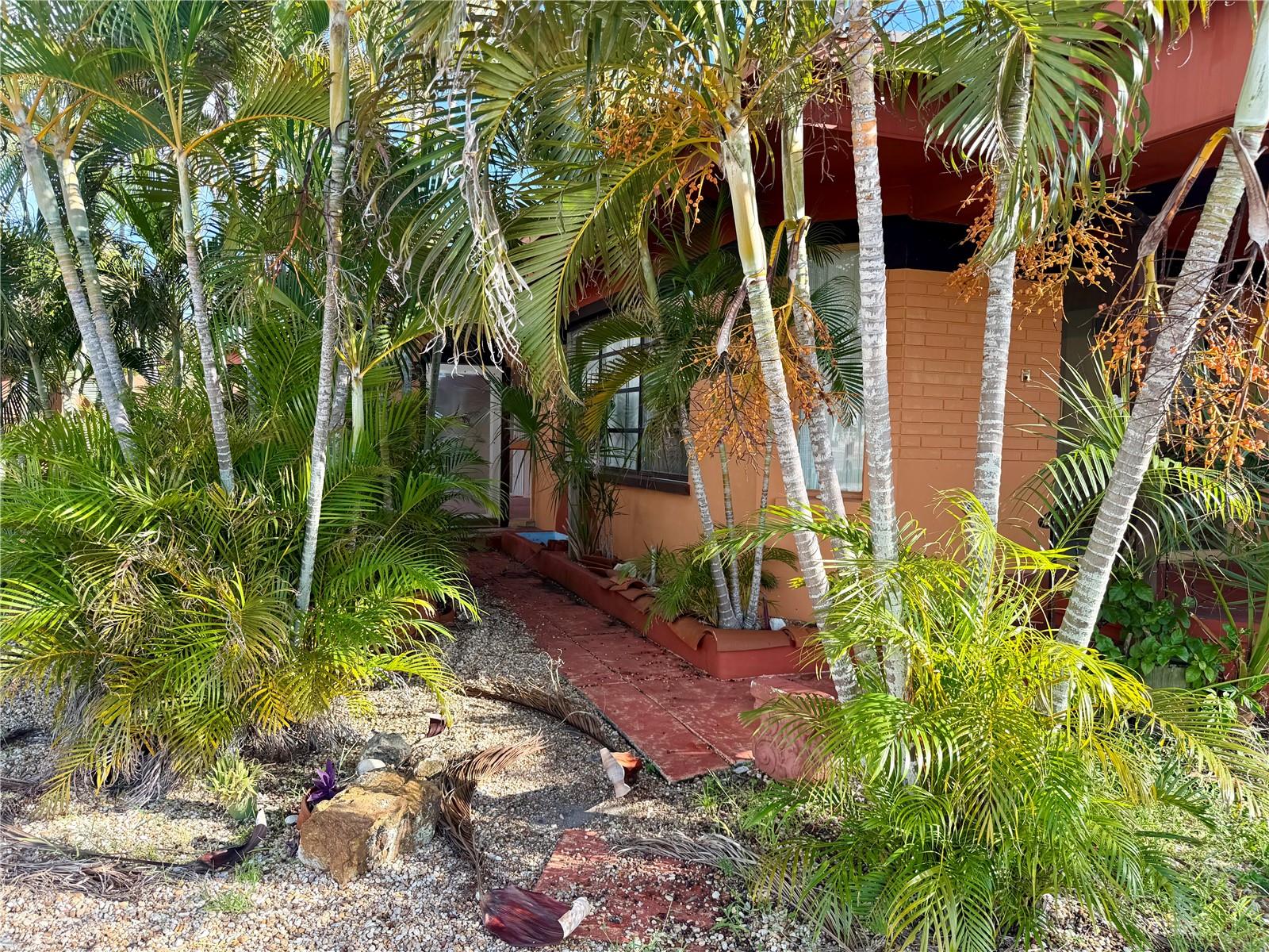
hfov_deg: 71.6
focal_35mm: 24
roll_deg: -0.6
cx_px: 634
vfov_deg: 56.8
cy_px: 476
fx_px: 880
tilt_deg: -2.6
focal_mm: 6.76
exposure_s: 1/858
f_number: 1.78
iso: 80
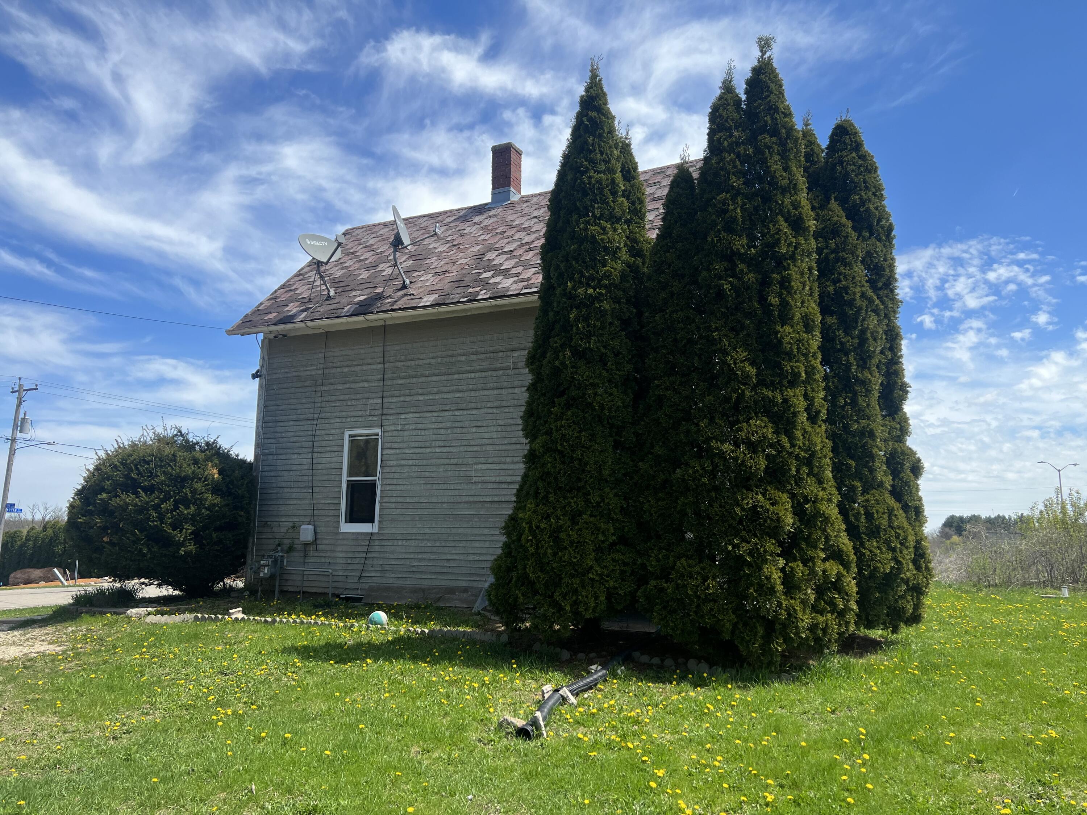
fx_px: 816
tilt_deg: +7.7
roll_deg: -1.3
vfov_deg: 53.1
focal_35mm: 26
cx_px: 544
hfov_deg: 67.3
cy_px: 408
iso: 50
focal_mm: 5.7
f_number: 1.5
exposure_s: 1/3165
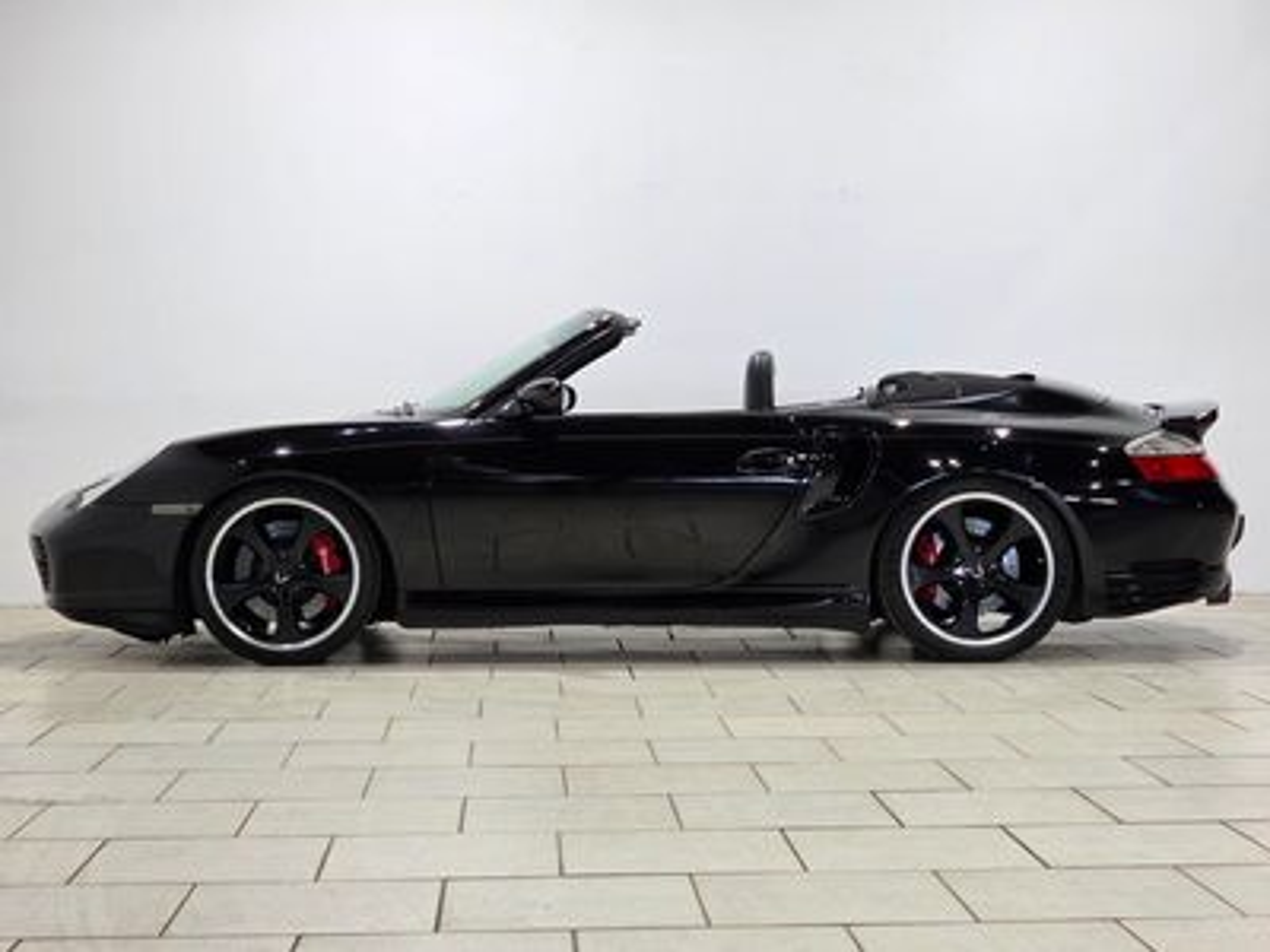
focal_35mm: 69
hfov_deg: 28.2
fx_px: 2531
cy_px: 476
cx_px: 635
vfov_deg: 21.3
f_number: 2.4
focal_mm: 7.9
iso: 160
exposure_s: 1/120
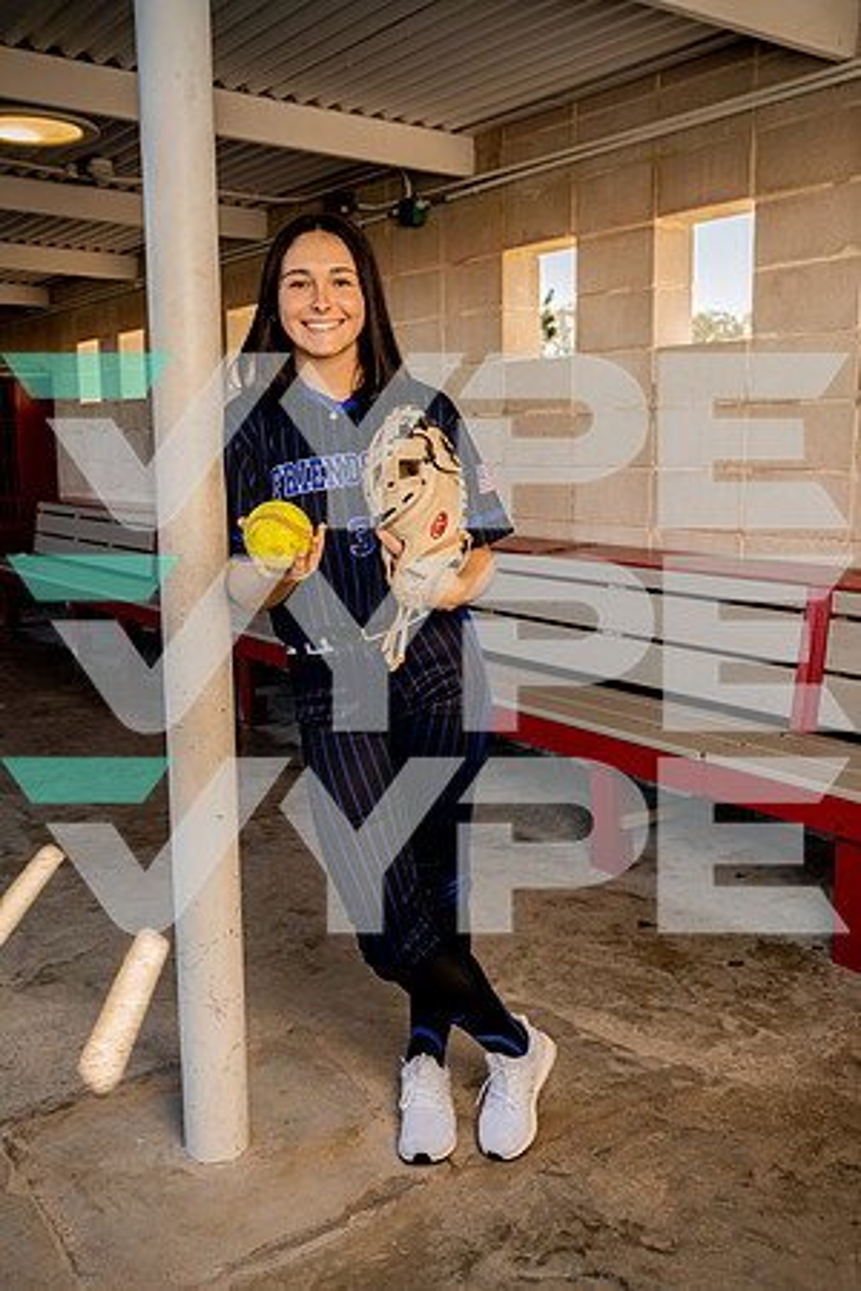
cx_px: 430
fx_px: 1220
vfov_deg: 55.8
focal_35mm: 34
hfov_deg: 38.9
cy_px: 646
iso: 125
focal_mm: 34
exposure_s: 1/250
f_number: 6.3
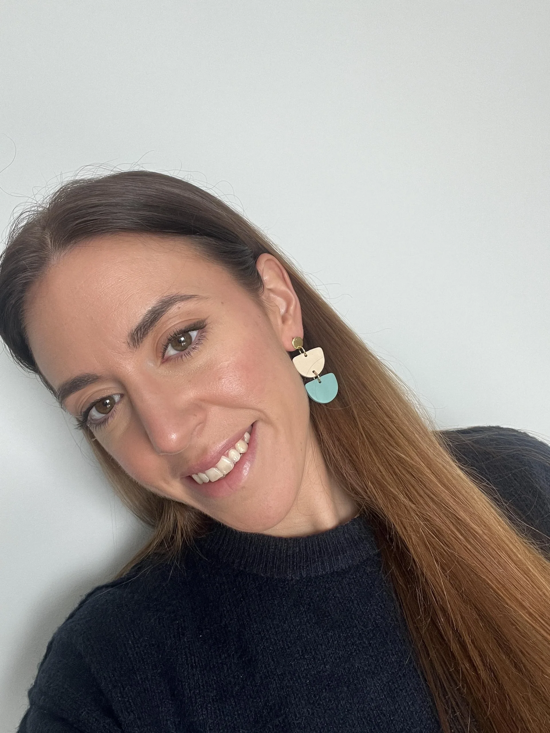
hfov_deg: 46.8
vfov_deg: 60.0
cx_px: 275
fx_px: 636
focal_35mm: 30
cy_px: 366
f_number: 2.2
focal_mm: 2.7
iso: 100
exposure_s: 1/80
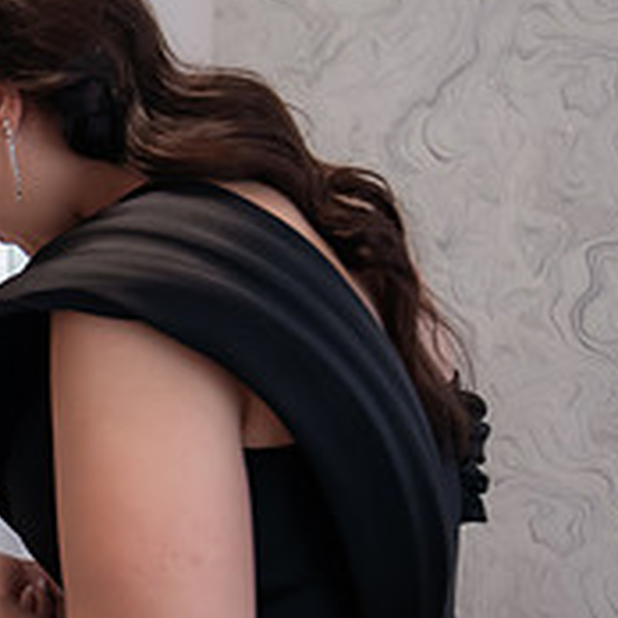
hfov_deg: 20.9
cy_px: 378
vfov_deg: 25.3
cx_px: -352
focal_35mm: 68
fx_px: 1373
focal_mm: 24
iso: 1600
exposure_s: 1/250
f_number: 2.8
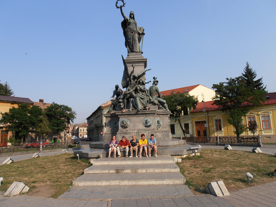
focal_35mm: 24
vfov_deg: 56.8
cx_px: 138
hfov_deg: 71.6
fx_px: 191
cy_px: 104
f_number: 7.9
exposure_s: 1/200
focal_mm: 4.2
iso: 80
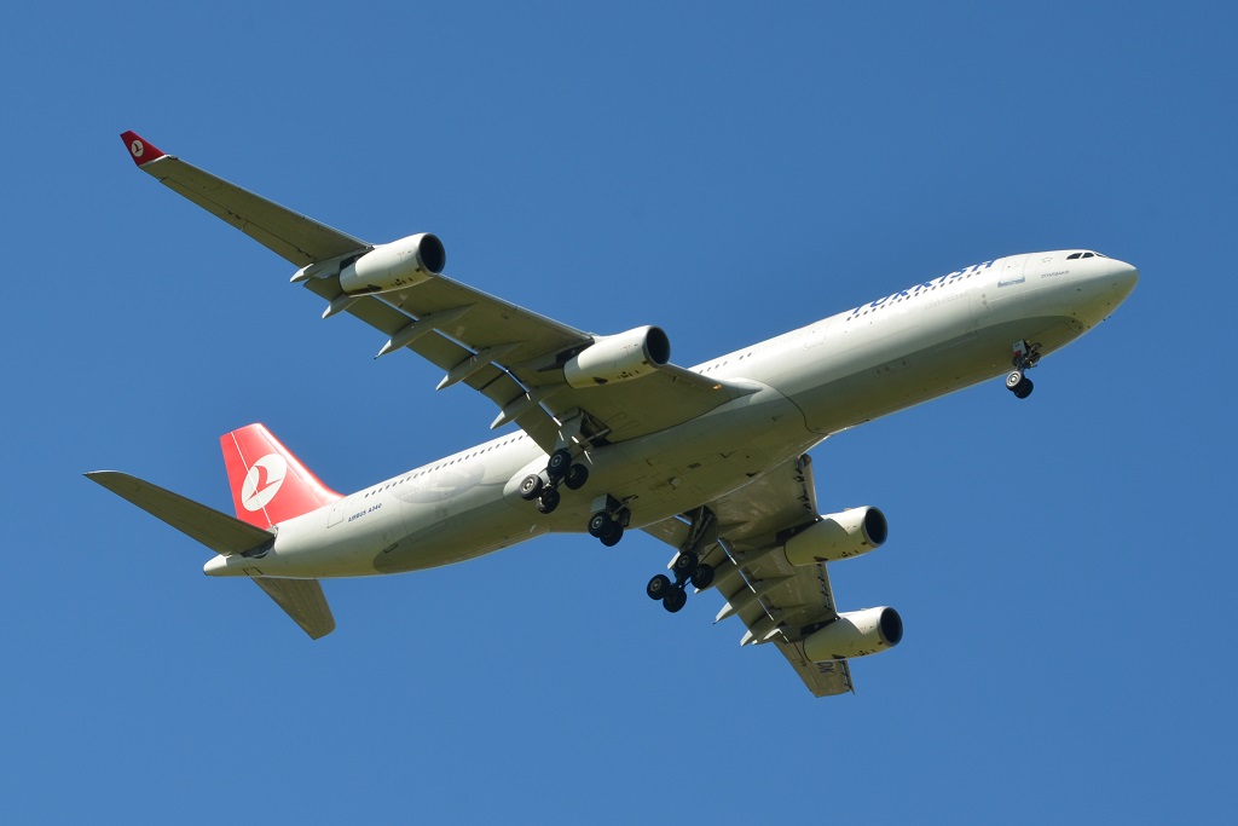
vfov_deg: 11.4
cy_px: 413
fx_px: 4127
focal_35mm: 120
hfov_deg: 17.1
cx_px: 619
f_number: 8
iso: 180
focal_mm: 80
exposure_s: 1/250
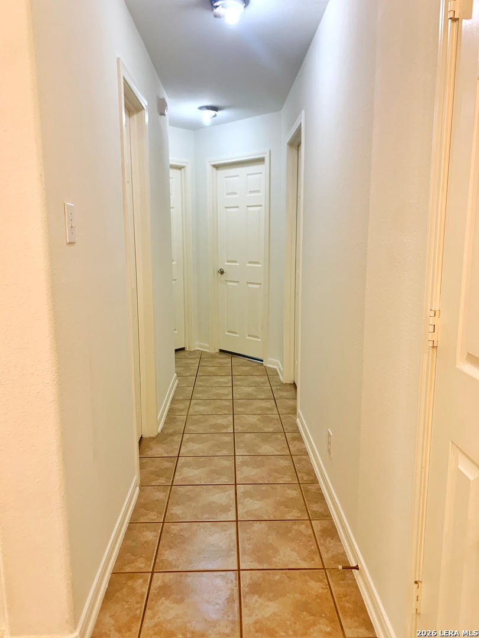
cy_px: 319
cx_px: 240
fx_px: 480
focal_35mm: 26
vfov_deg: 67.3
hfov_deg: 53.1
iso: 100
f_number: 1.8
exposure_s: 1/60
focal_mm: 4.25
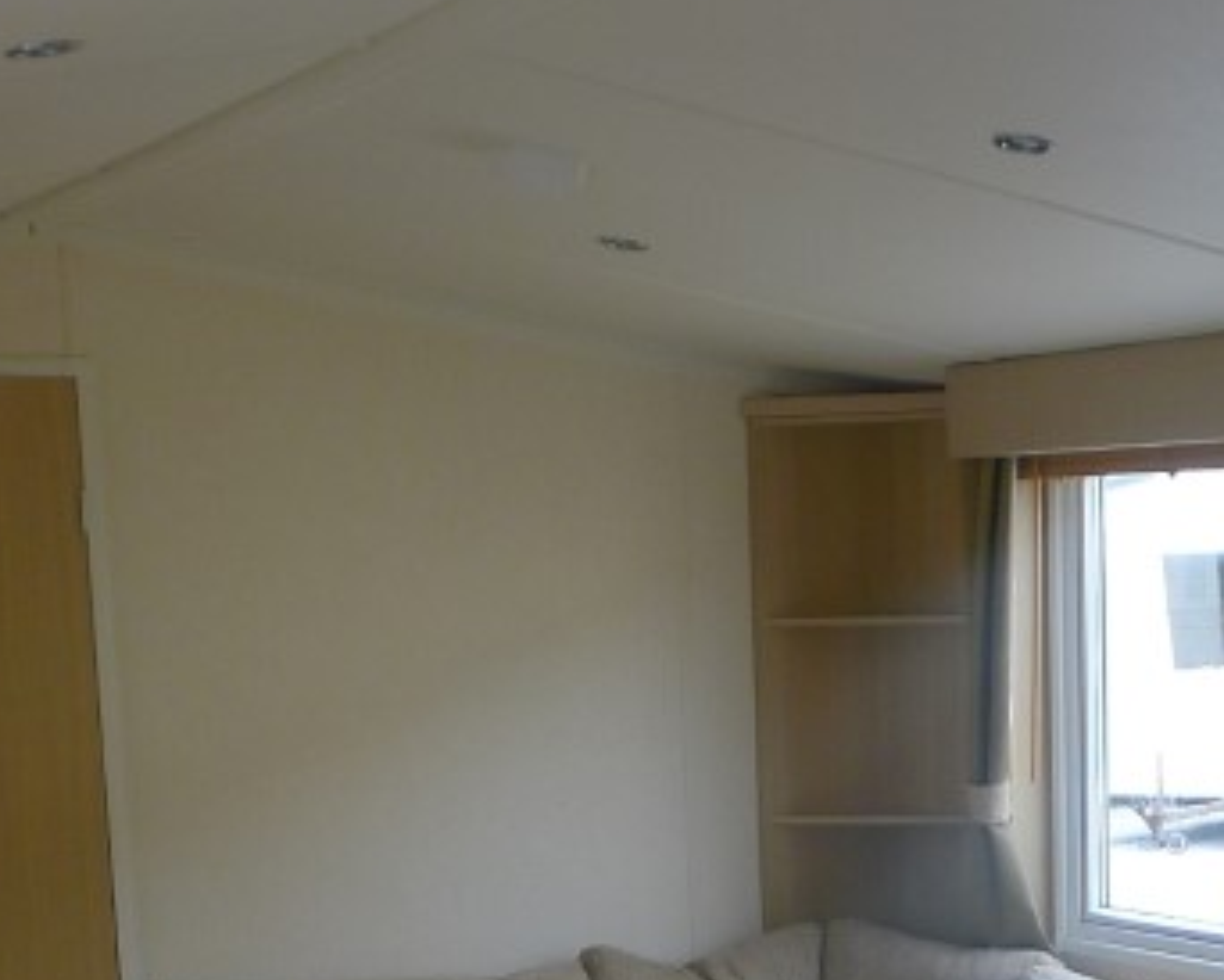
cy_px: 1145
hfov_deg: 24.8
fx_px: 2755
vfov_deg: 19.2
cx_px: 925
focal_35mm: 76
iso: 100
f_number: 2
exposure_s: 1/60
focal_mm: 5.1
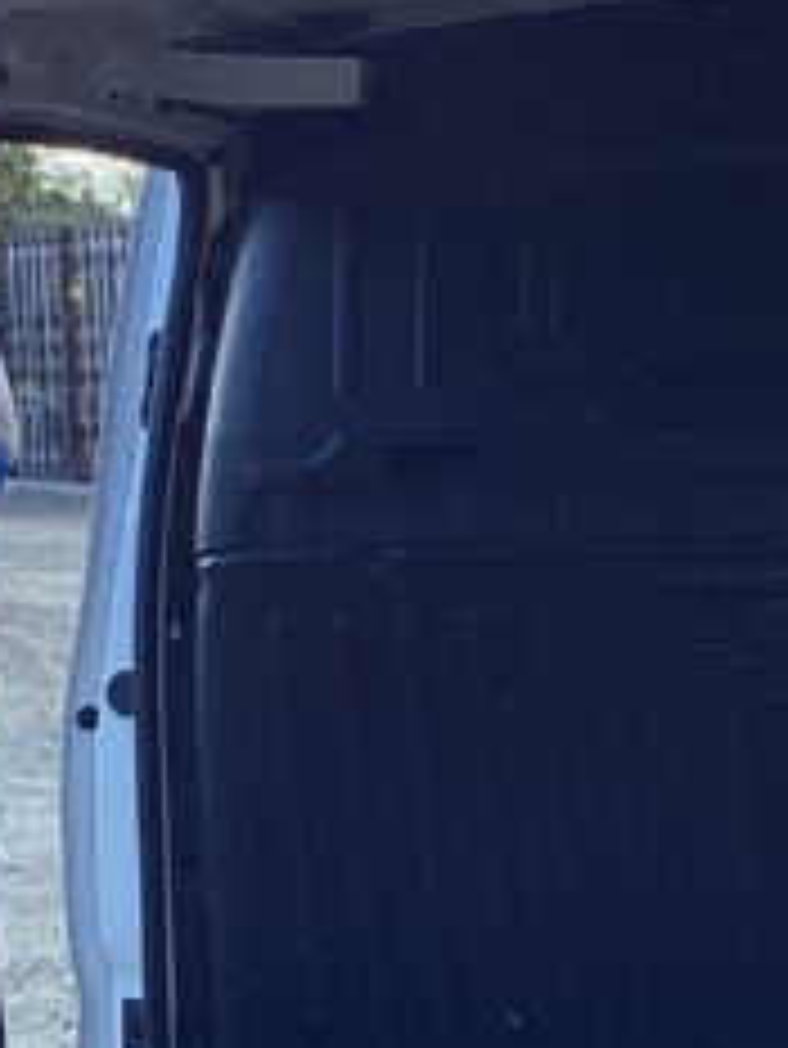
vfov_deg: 13.7
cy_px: 1154
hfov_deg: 10.5
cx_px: 144
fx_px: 4276
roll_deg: +2.2
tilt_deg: -10.3
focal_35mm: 141
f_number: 2.4
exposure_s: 1/220
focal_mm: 3.3
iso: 25
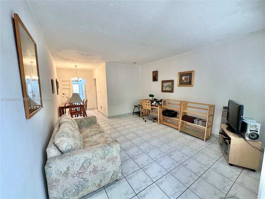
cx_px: 132
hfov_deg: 102.1
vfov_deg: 85.7
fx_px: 107
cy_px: 100
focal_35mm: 14
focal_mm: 2.22
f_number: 2.2
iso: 200
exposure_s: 1/120
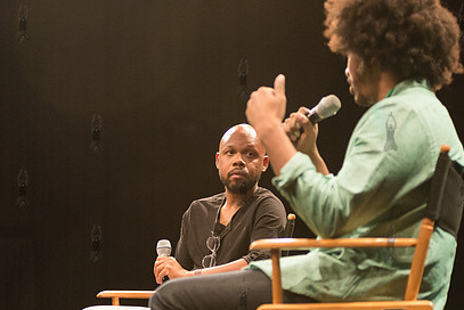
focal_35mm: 114
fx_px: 1470
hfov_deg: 17.9
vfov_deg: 12.0
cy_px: 186
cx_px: 243
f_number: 2.8
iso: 4000
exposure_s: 1/200
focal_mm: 80
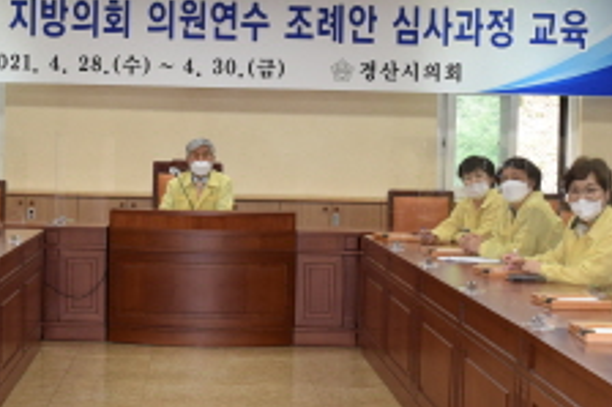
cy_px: 156
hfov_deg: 26.8
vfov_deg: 18.1
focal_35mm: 75
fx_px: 1274
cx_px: 191
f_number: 5
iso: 800
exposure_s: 1/100
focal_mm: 24
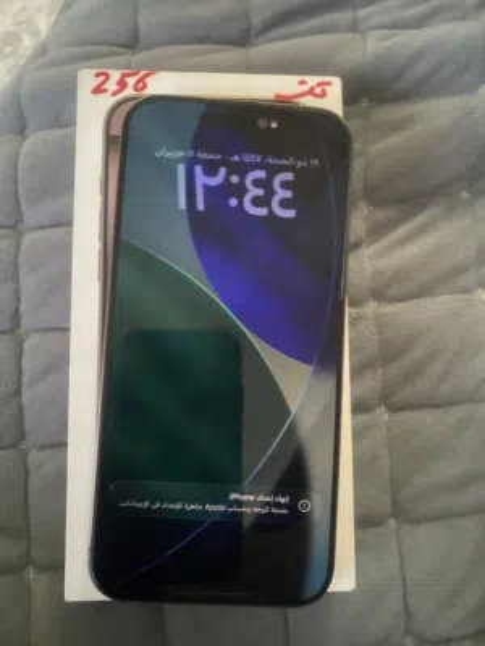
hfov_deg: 53.1
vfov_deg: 67.3
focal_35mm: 26
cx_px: 242
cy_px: 323
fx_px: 486
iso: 640
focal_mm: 4.25
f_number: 1.8
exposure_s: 1/8
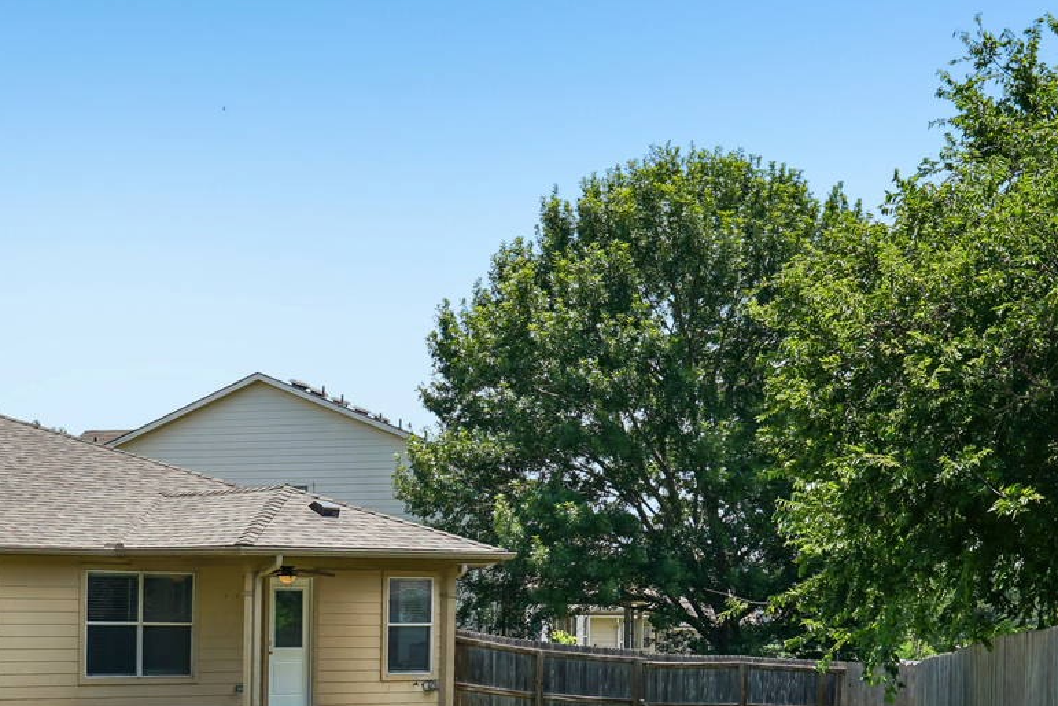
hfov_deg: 30.3
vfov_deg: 21.1
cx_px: 74
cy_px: 650
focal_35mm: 63
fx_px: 1851
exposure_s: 1/400
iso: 200
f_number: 8
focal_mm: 30
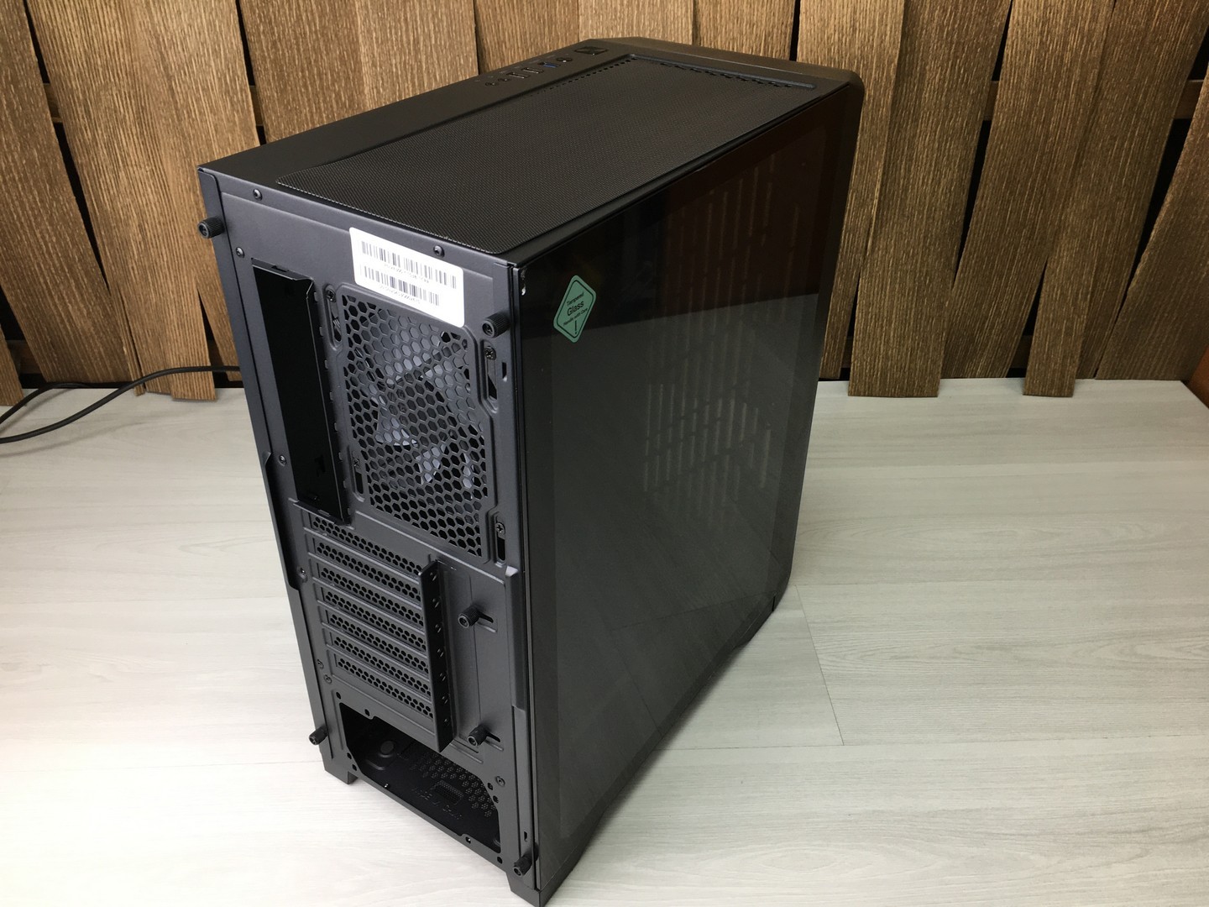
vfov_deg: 48.2
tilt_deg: -34.1
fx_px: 1013
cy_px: 454
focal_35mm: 29
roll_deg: +0.9
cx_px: 604
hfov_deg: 61.7
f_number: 2.2
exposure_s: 1/50
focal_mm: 4.15
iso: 32
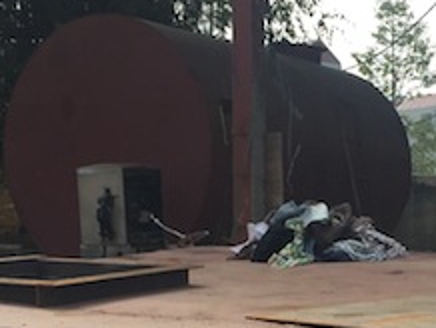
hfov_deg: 20.7
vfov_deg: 15.4
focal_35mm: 93
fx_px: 1173
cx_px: 380
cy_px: 389
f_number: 2.2
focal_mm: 4.15
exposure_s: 1/1041
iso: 32
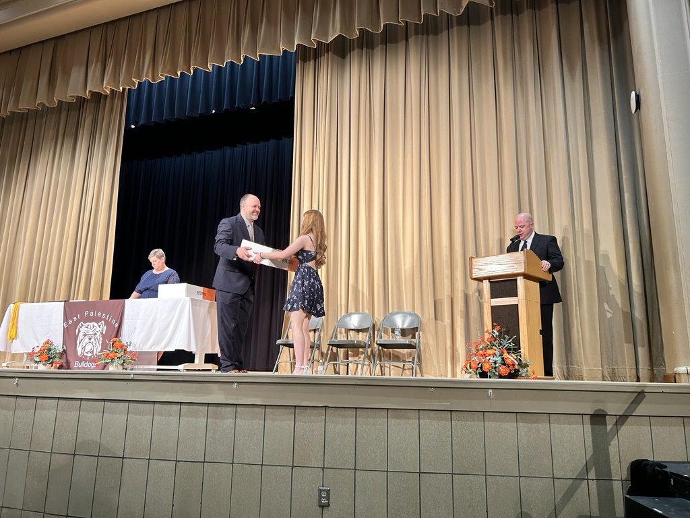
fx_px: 518
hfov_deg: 67.3
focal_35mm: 26
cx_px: 345
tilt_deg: +11.5
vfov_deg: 53.1
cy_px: 259
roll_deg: -1.0
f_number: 1.5
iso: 80
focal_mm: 5.7
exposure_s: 1/60
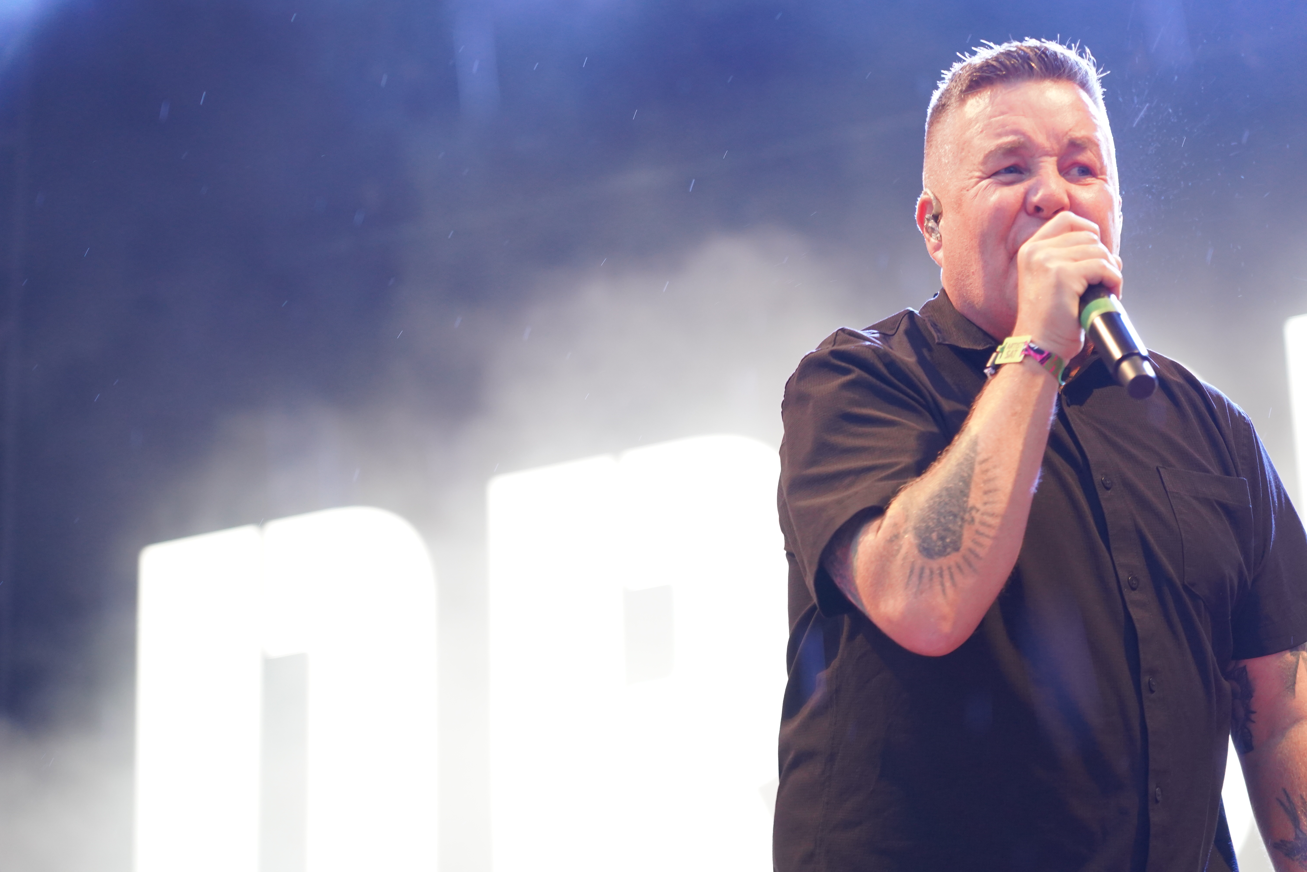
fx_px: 3812
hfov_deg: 19.5
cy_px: 436
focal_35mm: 105
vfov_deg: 13.0
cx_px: 654
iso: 2500
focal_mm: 105
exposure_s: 1/160
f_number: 4
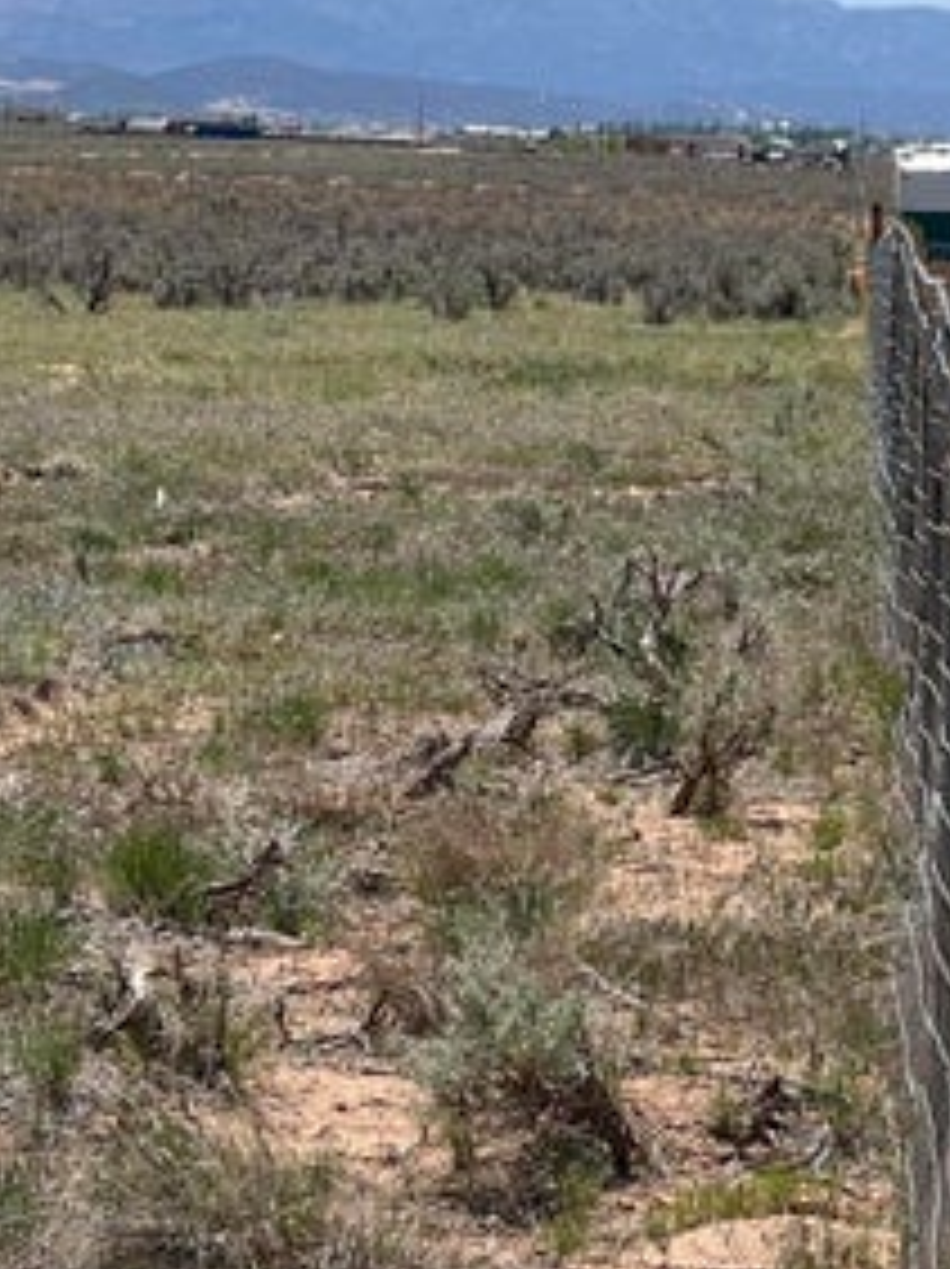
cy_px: 1004
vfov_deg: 11.3
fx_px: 6413
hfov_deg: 8.5
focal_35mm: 175
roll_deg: -1.8
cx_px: 702
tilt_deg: -7.3
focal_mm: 9
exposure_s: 1/847
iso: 32
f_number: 2.8
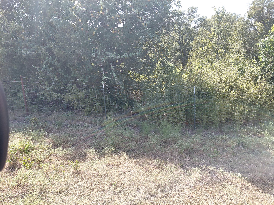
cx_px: 137
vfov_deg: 54.9
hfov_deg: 69.4
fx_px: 198
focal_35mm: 25
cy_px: 102
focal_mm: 4.69
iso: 50
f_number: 1.8
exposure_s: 1/543
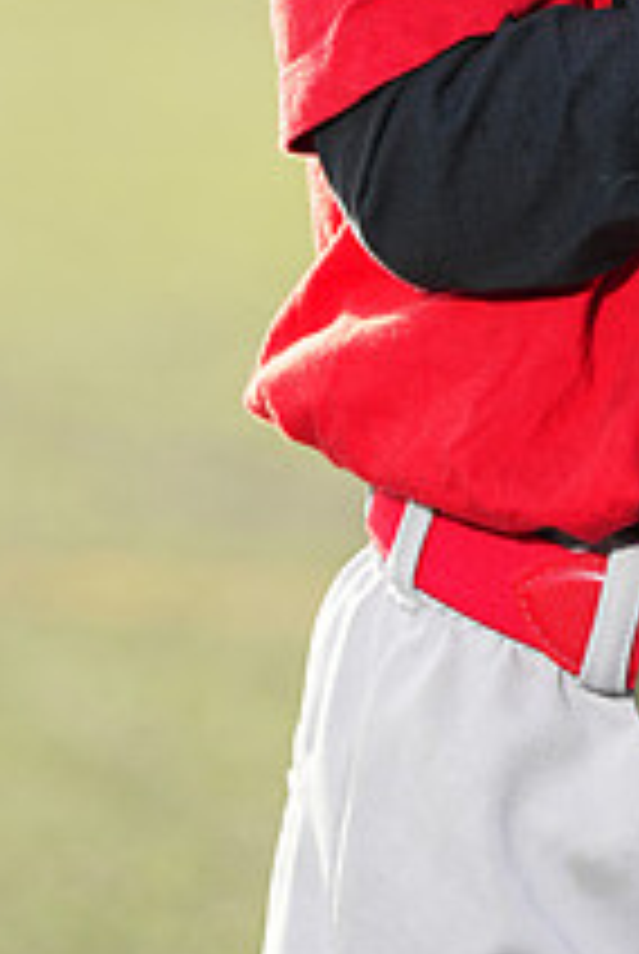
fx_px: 12393
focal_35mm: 467
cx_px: 745
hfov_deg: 3.0
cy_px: -274
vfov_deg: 4.4
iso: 100
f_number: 4.5
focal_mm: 171
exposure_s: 1/250
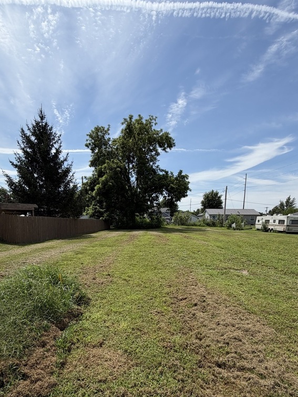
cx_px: 137
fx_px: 230
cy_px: 258
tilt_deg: -8.9
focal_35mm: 20
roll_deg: -1.0
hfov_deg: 65.9
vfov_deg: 79.6
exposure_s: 1/1033
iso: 20
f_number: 2.2
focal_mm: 2.22
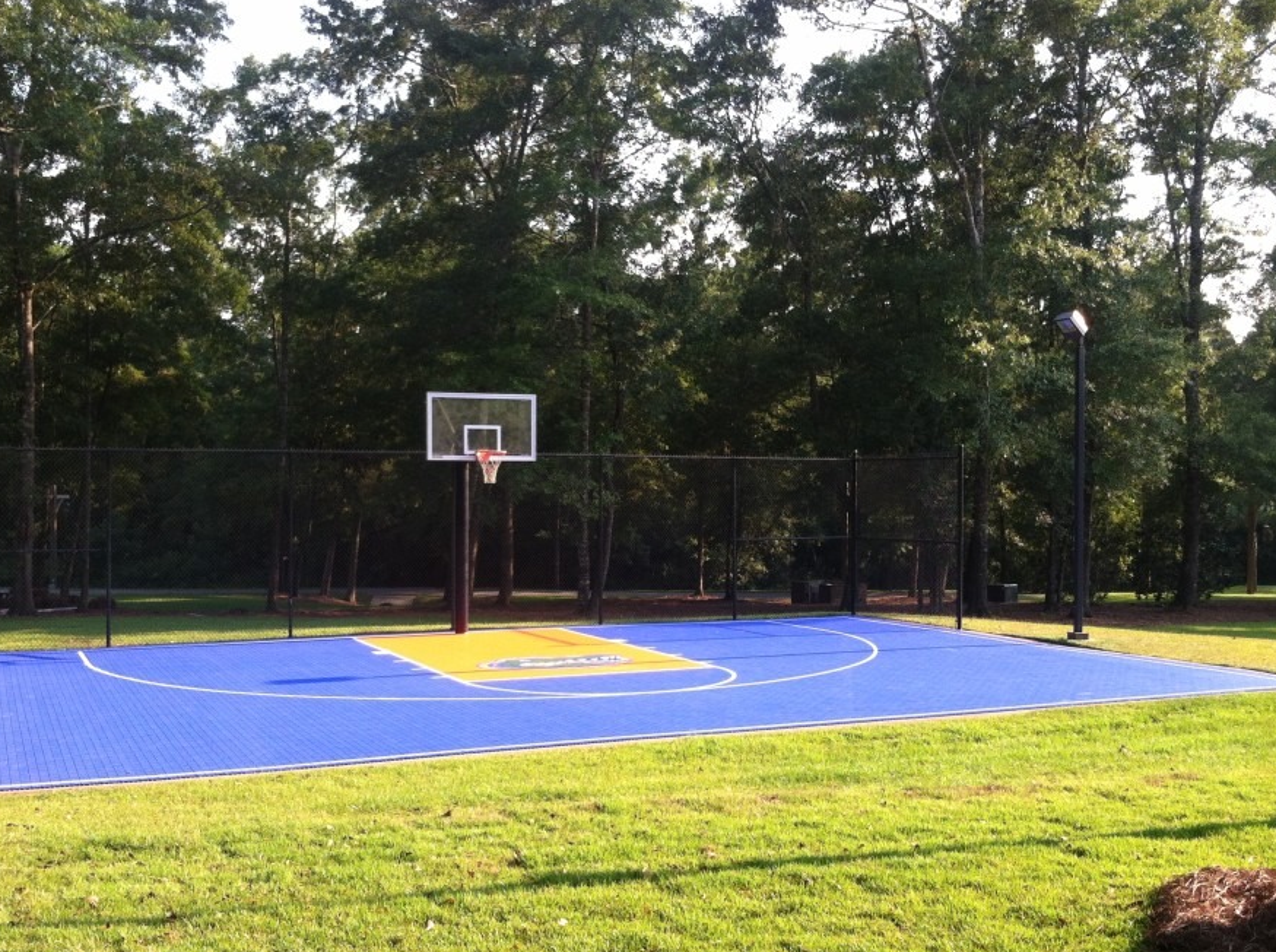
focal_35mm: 41
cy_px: 502
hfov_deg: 45.8
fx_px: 1508
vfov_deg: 35.0
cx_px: 615
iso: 80
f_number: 2.8
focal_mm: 3.85
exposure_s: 1/207
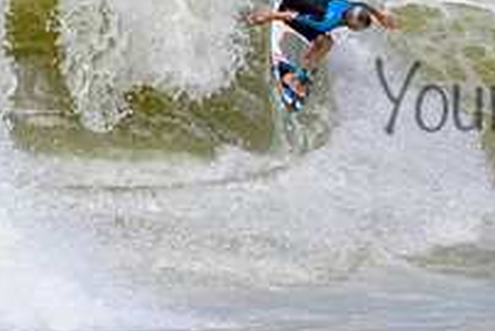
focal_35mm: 2293
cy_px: 75
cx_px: 627
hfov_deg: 0.9
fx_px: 31550
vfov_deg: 0.6
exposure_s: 1/2000
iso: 400
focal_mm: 800
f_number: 11
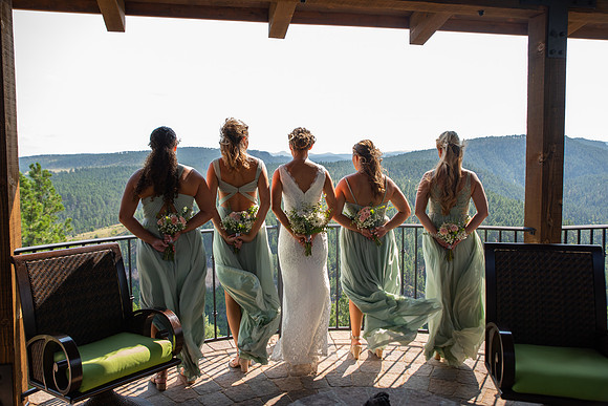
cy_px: 203
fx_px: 490
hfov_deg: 63.6
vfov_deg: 45.0
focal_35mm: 29
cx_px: 304
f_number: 4.5
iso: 125
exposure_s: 1/160
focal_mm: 29
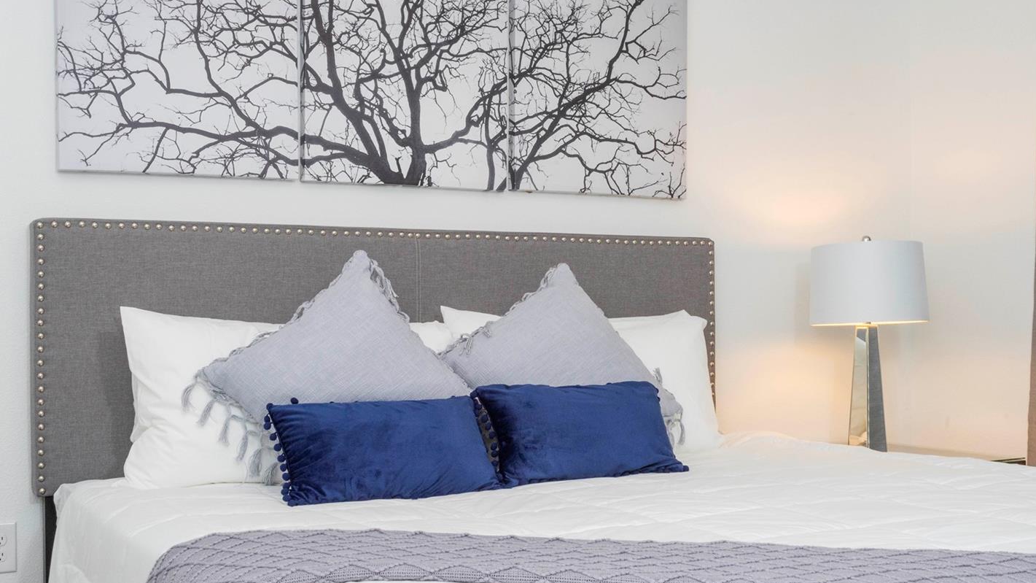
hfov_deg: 44.6
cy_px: 317
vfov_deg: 26.0
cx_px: 525
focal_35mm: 46
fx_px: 1264
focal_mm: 39
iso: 1000
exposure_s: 1/15
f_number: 20
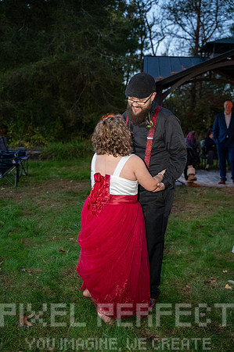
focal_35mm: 39
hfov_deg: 34.1
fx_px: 381
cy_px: 176
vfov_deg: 49.6
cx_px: 117
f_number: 2.8
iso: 11400
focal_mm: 39
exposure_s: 1/60
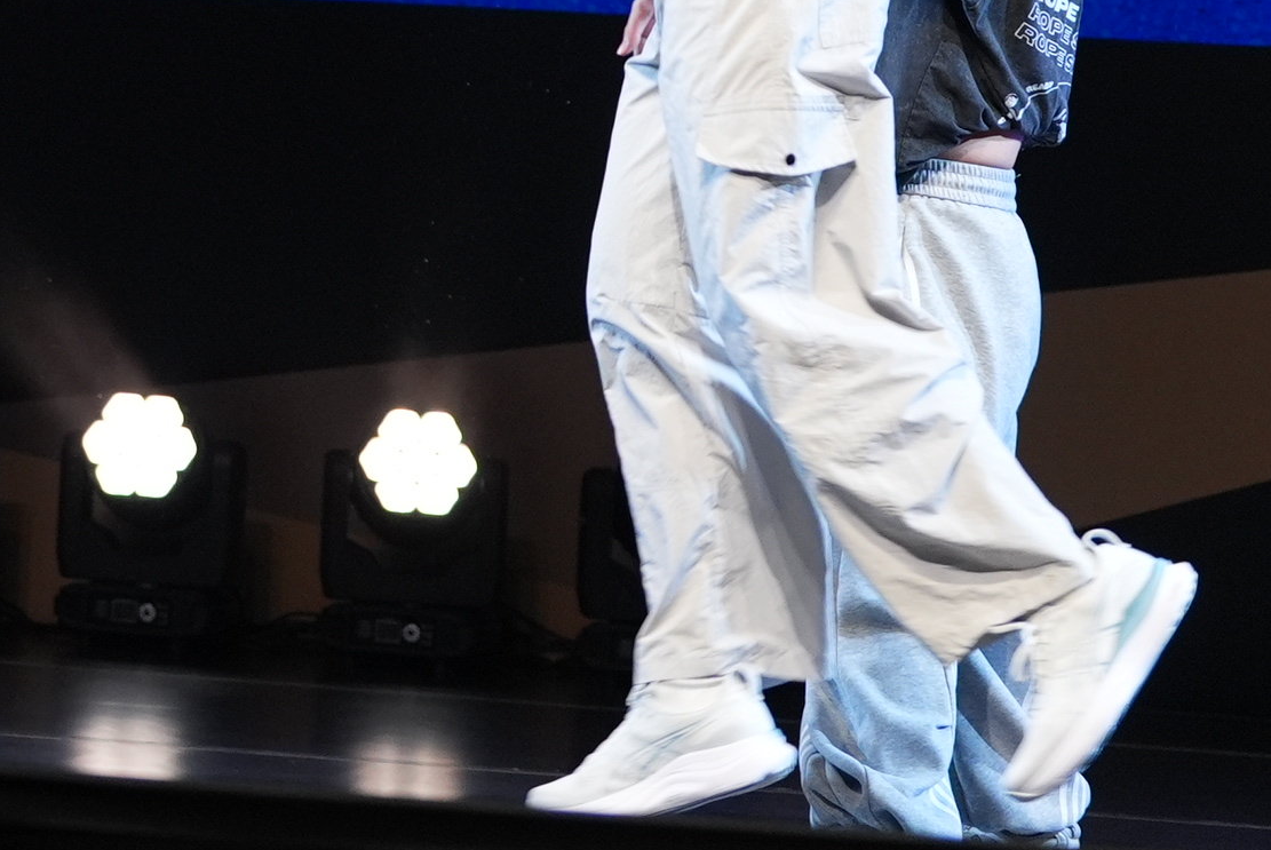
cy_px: -492
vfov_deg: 5.5
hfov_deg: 8.2
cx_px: -422
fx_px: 8764
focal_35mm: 248
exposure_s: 1/320
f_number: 2.8
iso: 1250
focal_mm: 70
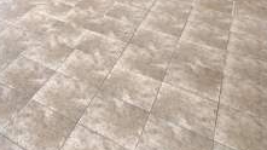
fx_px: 290
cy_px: -86
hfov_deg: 43.3
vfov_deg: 22.6
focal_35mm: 41
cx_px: 7
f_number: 2.2
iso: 125
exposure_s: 1/120
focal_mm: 2.2
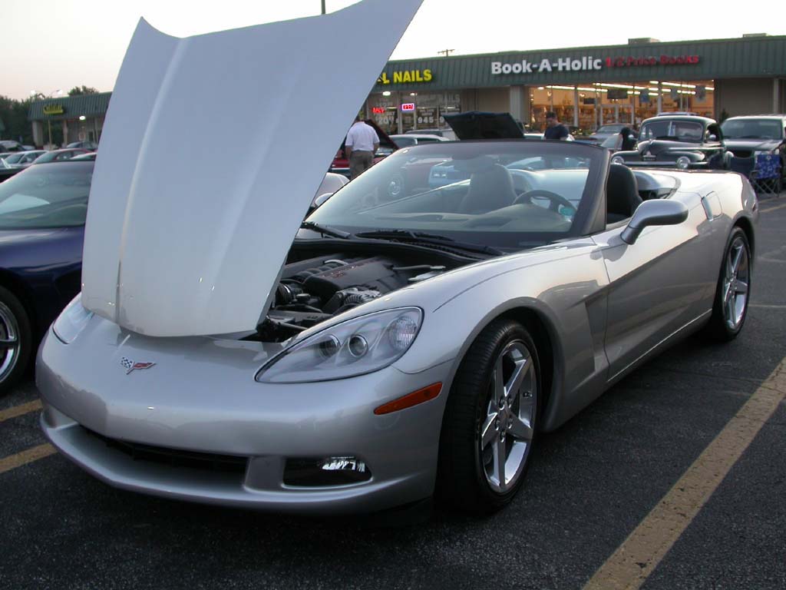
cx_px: 393
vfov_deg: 37.7
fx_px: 863
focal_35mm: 38
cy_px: 295
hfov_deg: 49.0
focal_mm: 7.85
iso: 100
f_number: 3.3
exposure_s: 1/60.4
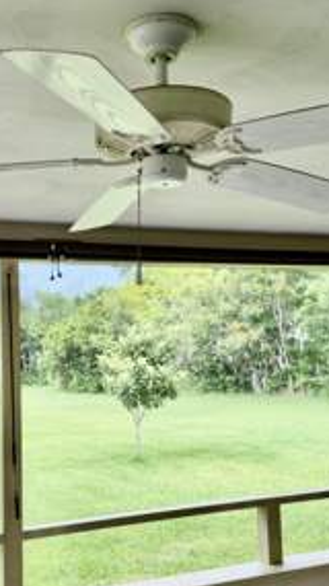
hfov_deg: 26.9
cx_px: 111
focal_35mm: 44
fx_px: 683
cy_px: 297
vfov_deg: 46.4
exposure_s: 1/742
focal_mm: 6.76
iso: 80
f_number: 1.78
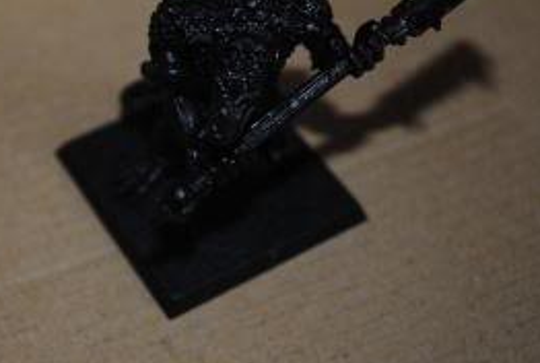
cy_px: 128
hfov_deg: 24.6
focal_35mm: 82
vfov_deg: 16.7
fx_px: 1233
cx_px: 169
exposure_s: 1/60
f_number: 4.8
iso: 140
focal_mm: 32
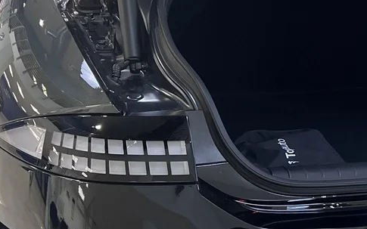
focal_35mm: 91
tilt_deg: -16.3
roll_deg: -1.2
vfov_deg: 14.4
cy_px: 138
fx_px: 910
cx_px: 332
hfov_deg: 22.2
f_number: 1.5
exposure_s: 1/100
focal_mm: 5.7
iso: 125
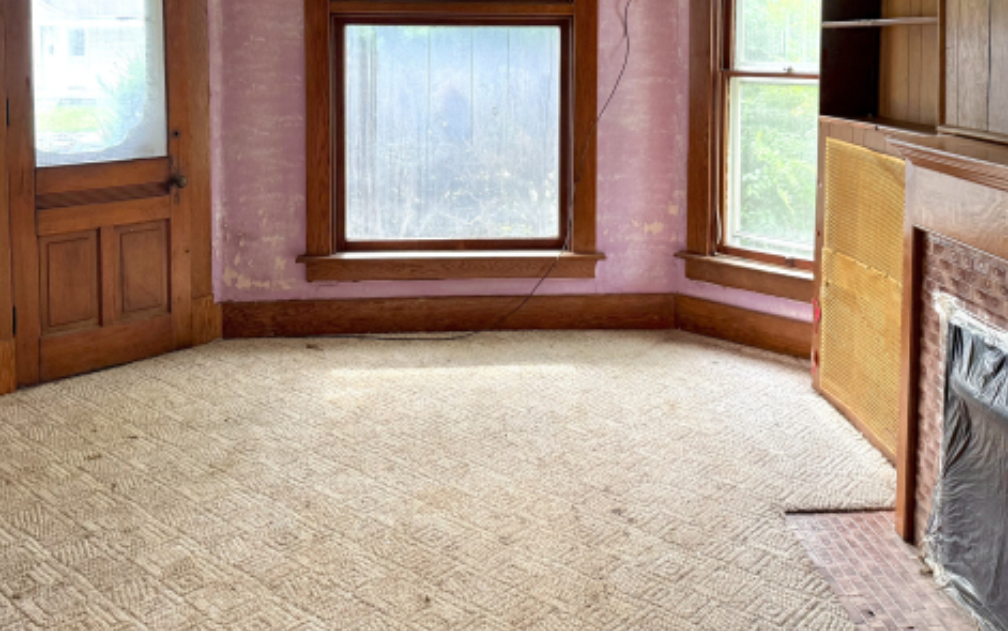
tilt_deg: -3.6
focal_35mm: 36
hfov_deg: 54.0
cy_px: 113
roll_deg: -1.5
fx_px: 990
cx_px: 508
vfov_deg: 34.2
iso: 200
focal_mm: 6.76
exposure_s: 1/104
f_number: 1.78
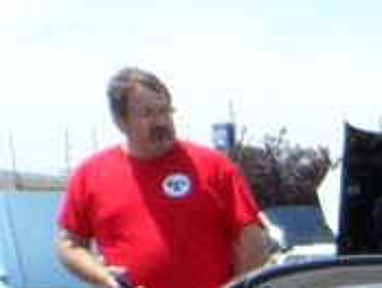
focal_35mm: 141
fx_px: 1558
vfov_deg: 9.2
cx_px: 911
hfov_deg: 11.6
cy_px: 739
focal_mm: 4
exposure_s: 1/350
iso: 80
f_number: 4.5
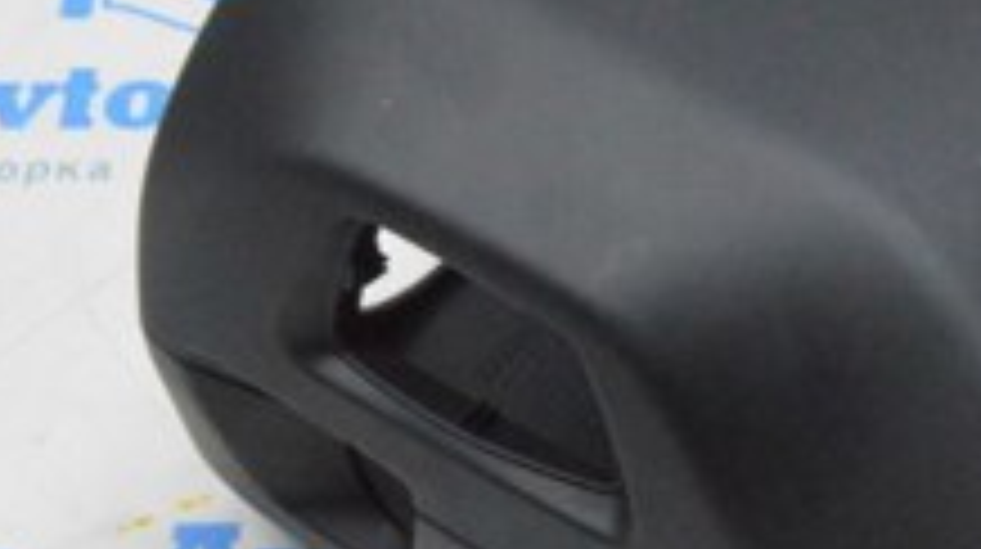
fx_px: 3118
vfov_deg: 10.1
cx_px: 981
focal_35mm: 120
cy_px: 263
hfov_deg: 17.5
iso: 6400
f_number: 20
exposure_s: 1/20
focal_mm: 26
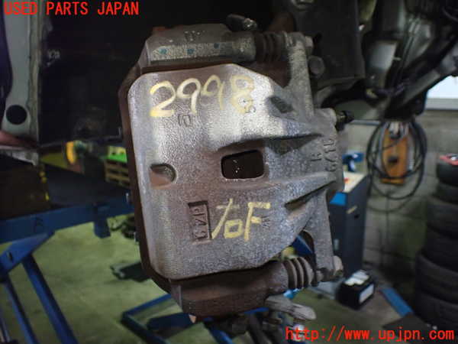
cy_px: 172
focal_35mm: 30
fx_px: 397
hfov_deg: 60.0
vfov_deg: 46.8
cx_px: 229
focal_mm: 5.4
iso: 800
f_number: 2.3
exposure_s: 1/100
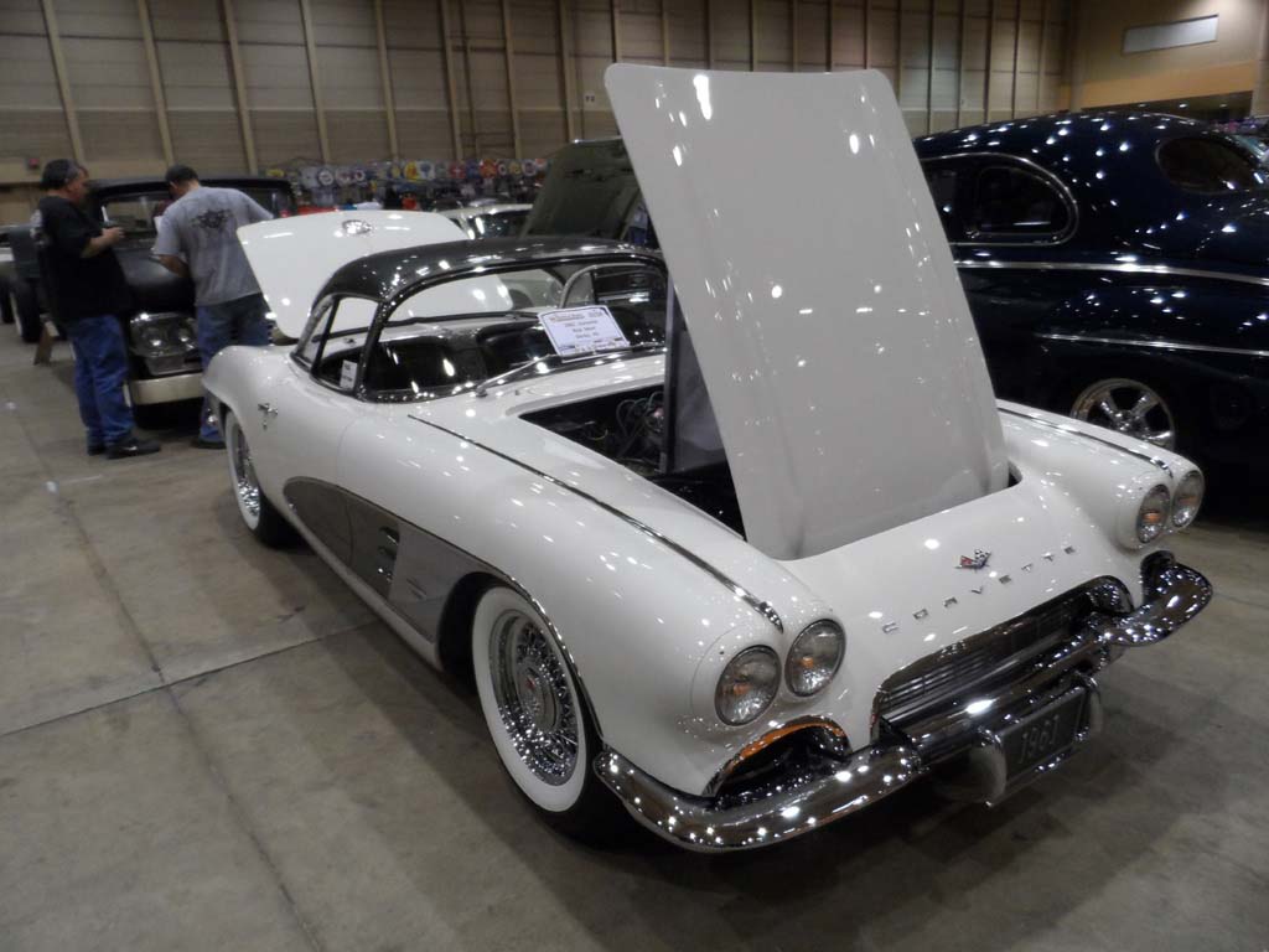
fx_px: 880
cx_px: 634
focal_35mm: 24
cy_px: 476
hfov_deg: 71.6
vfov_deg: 56.8
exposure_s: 1/30
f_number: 3.2
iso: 240
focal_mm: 4
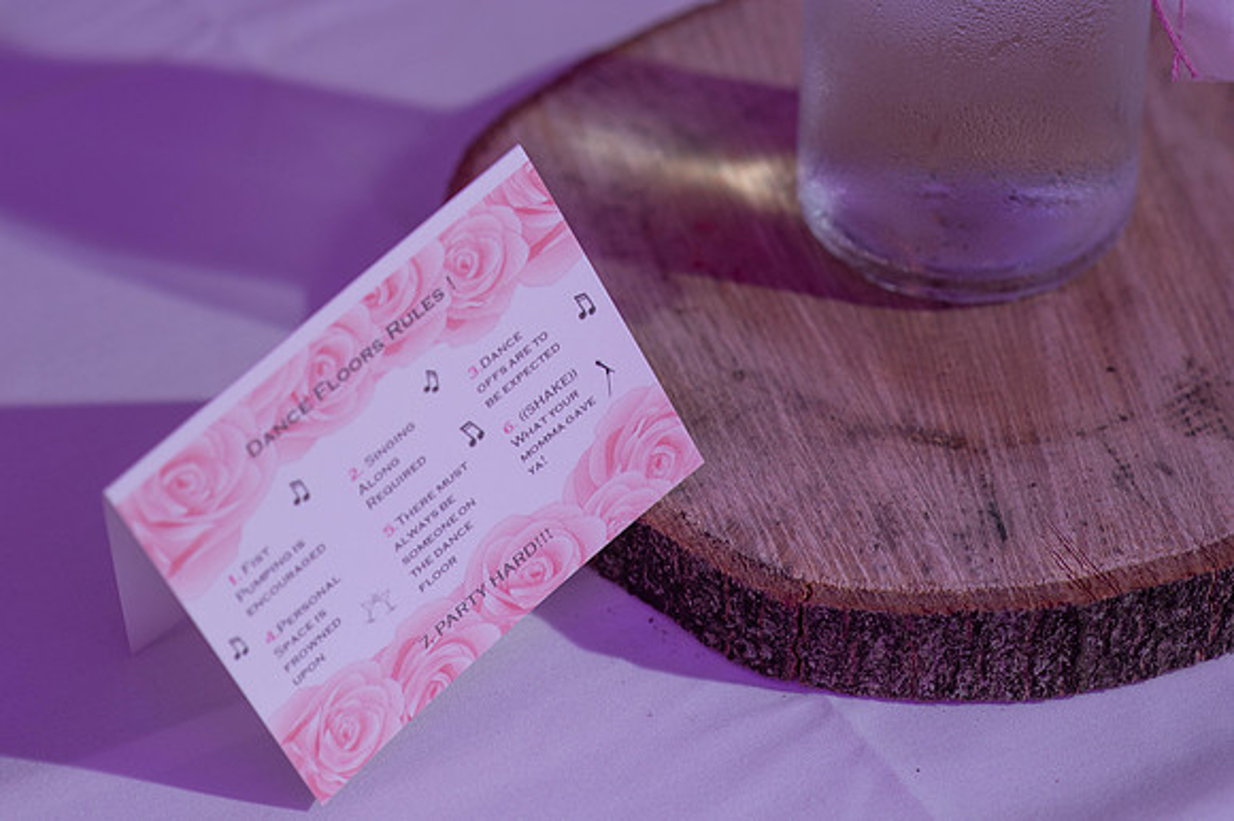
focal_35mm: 85
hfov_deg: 23.9
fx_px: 2912
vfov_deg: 16.1
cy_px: 410
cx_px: 617
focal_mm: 85
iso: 250
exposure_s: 1/50
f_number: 4
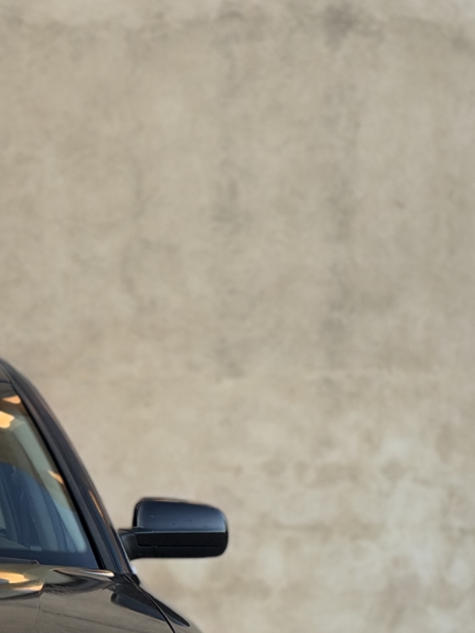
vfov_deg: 12.2
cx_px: -216
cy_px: 709
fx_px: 2909
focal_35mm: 159
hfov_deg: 9.1
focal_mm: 6.93
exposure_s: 1/567
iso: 100
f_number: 1.8
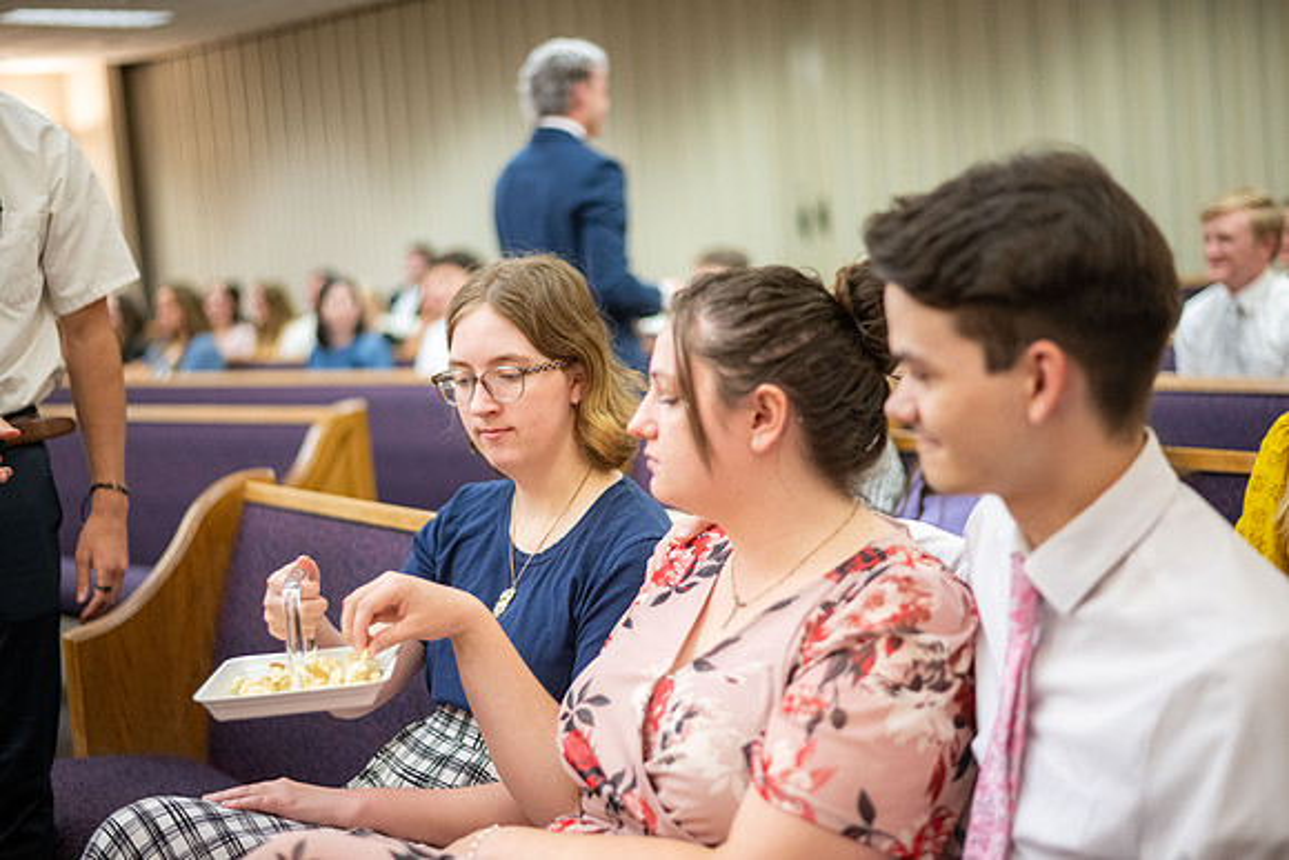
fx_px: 1791
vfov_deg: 27.0
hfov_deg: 39.6
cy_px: 430
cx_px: 644
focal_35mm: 50
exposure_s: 1/250
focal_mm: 50
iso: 1600
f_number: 1.8
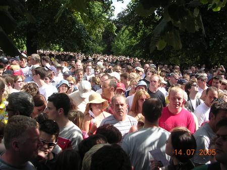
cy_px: 85
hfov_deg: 49.0
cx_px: 114
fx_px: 249
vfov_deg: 37.7
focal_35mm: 38
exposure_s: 1/404
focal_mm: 5.8
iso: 100
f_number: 2.8
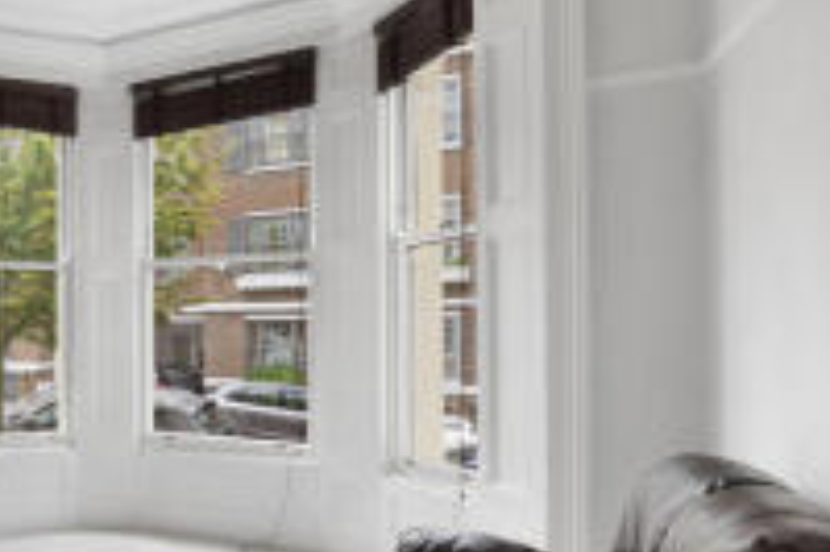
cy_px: 318
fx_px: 714
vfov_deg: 42.1
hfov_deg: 48.3
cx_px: -21
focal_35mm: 31
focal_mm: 13
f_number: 16
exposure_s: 1/20
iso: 200
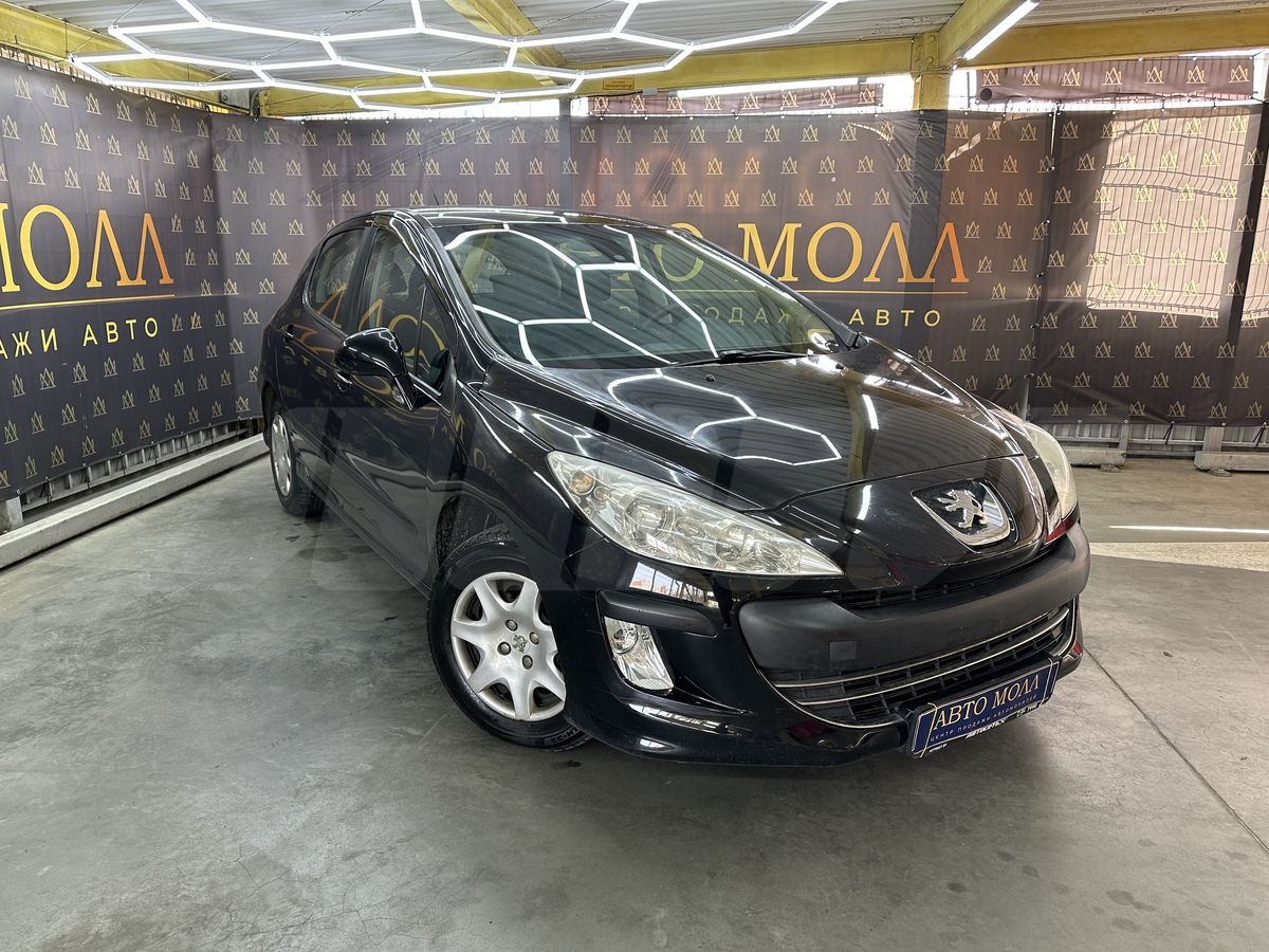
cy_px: 476
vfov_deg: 56.8
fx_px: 880
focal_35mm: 24
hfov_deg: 71.6
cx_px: 634
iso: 125
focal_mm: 6.86
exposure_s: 1/121
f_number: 1.78
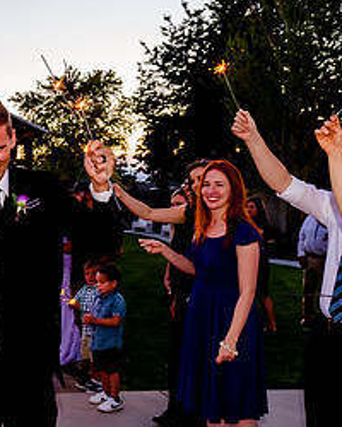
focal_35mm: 53
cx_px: -77
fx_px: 671
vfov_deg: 35.3
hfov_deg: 25.4
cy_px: 200
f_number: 5
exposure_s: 1/200
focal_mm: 24
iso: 1600
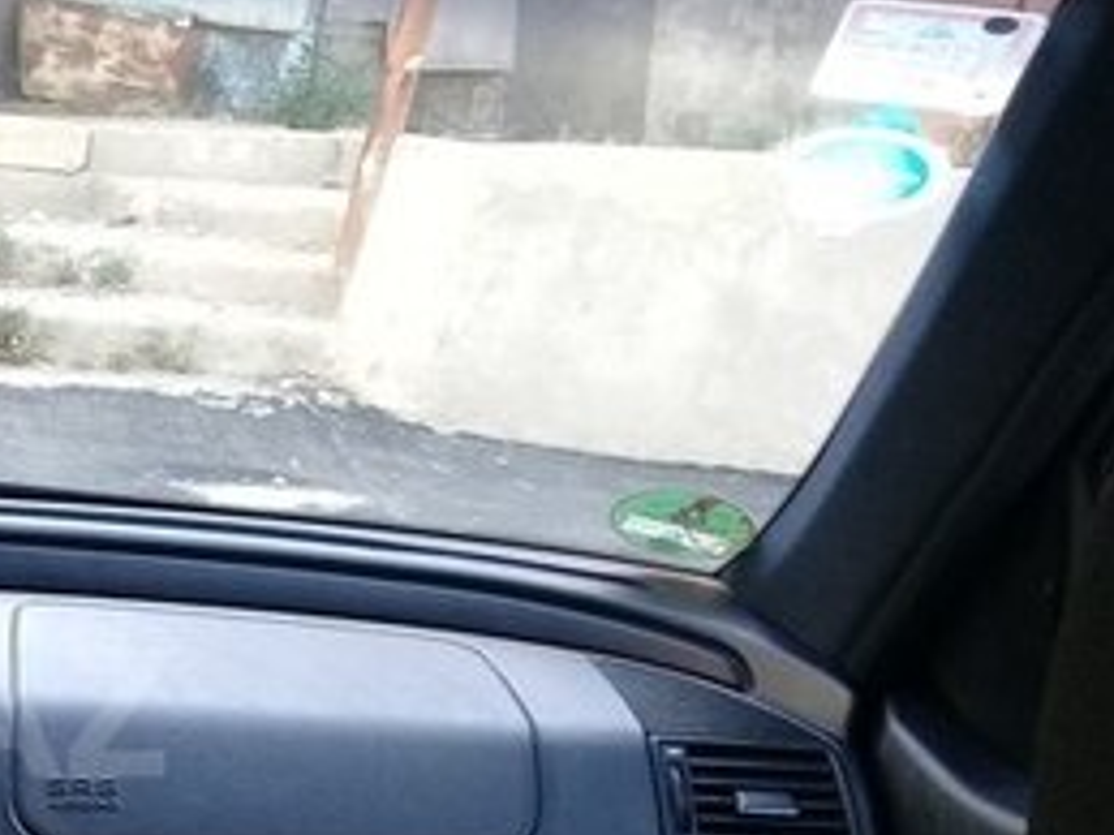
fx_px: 2541
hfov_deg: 22.5
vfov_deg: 18.4
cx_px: -275
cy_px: 712
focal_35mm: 79
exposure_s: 1/50
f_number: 2.2
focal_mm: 3.3
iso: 64
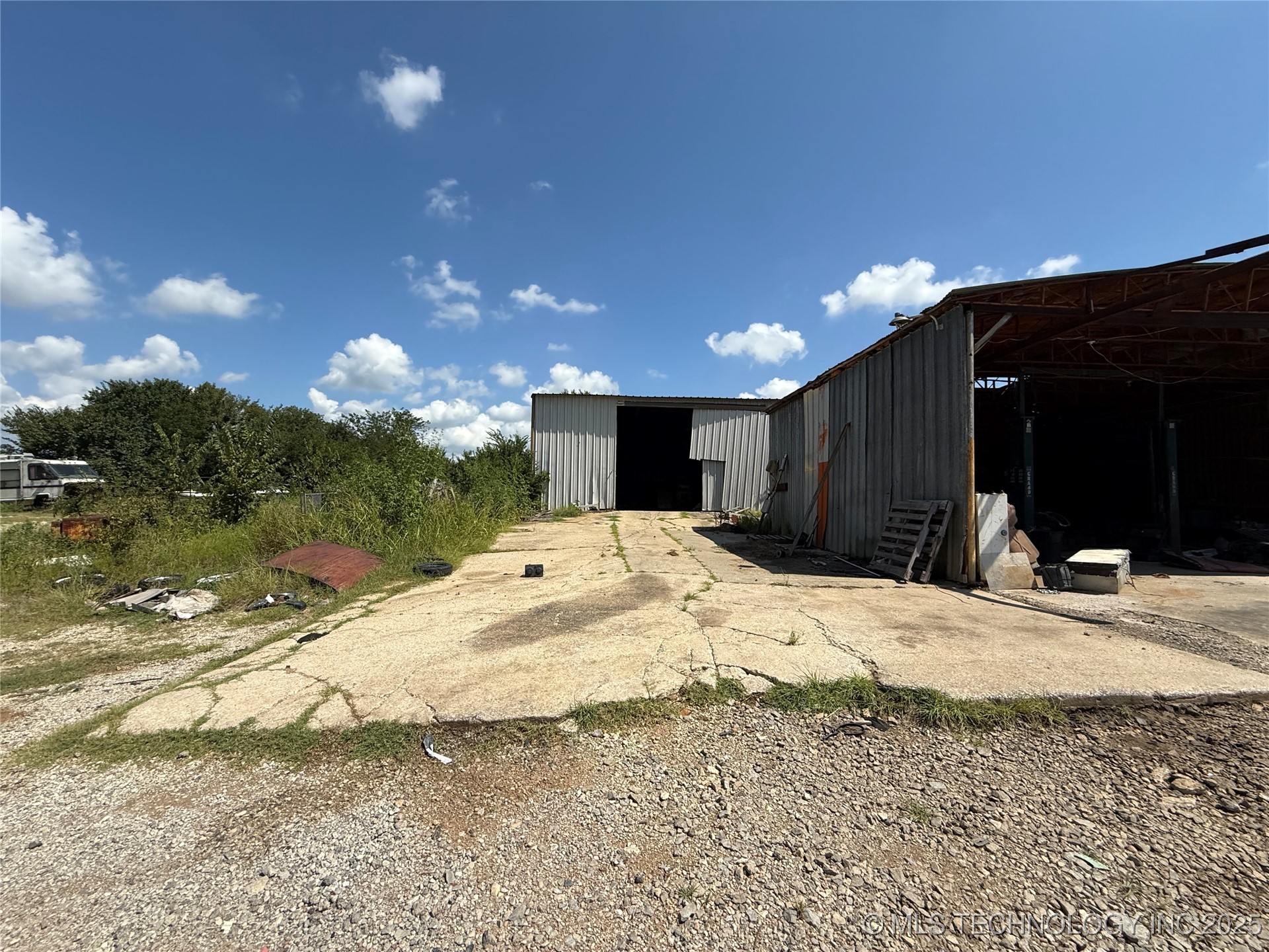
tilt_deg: +3.6
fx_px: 513
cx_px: 634
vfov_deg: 85.7
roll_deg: +1.7
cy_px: 476
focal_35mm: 14
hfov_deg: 102.1
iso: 50
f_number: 2.2
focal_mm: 2.22
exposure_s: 1/3460
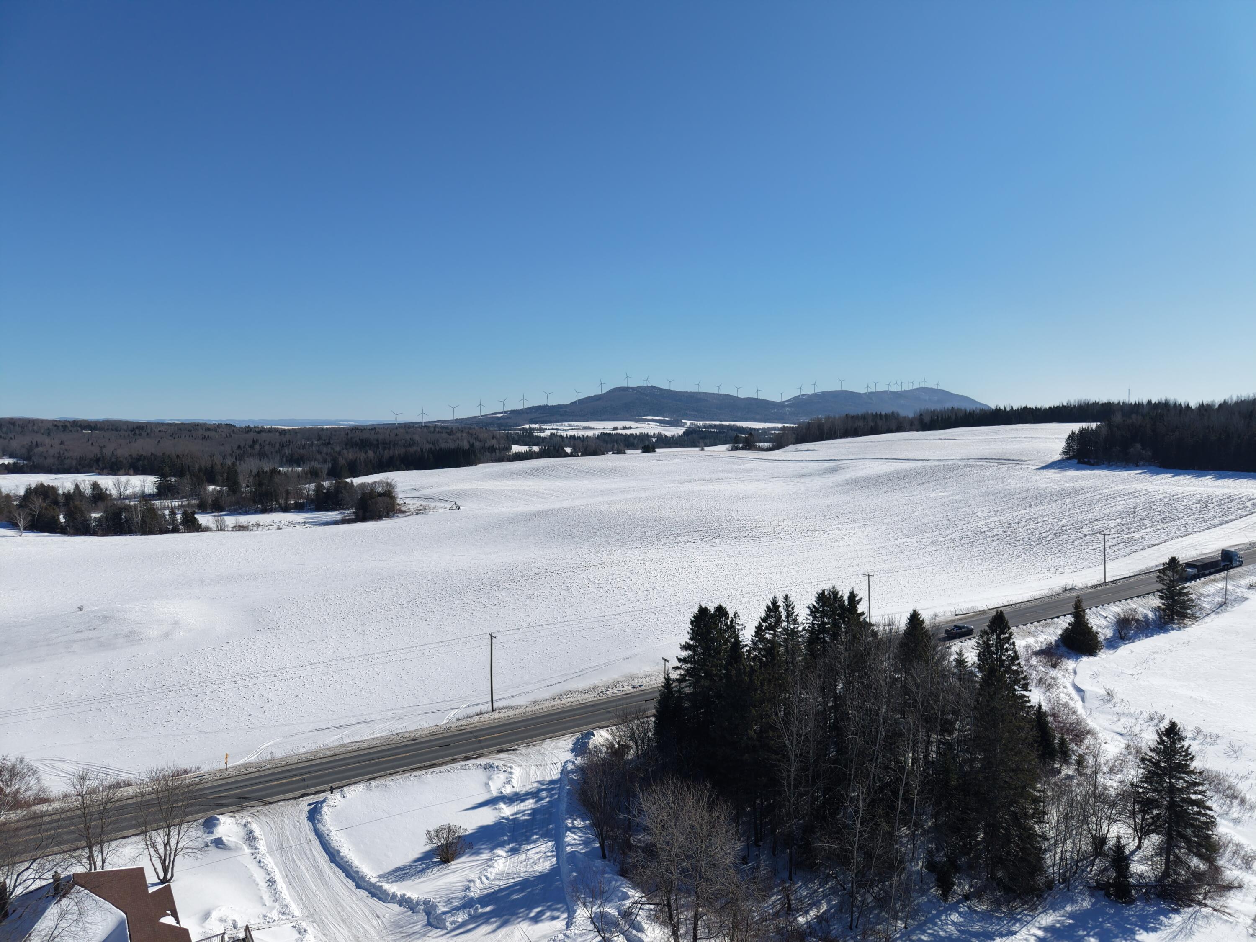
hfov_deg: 71.6
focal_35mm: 24
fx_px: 871
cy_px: 471
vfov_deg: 56.8
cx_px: 628
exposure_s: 1/5000
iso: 110
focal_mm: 8.67
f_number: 1.8
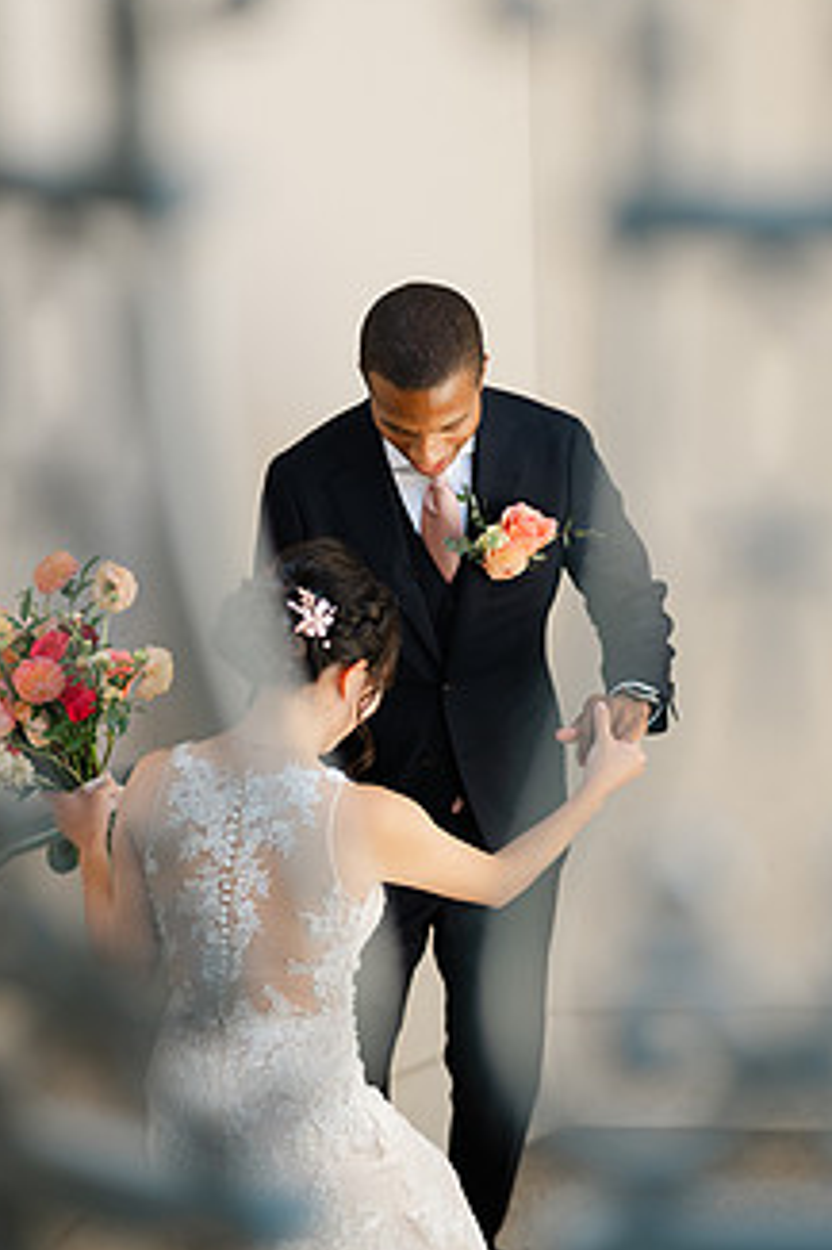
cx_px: 491
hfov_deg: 9.5
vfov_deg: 14.2
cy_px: 652
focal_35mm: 145
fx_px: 5032
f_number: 1.8
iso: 100
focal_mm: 105
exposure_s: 1/400
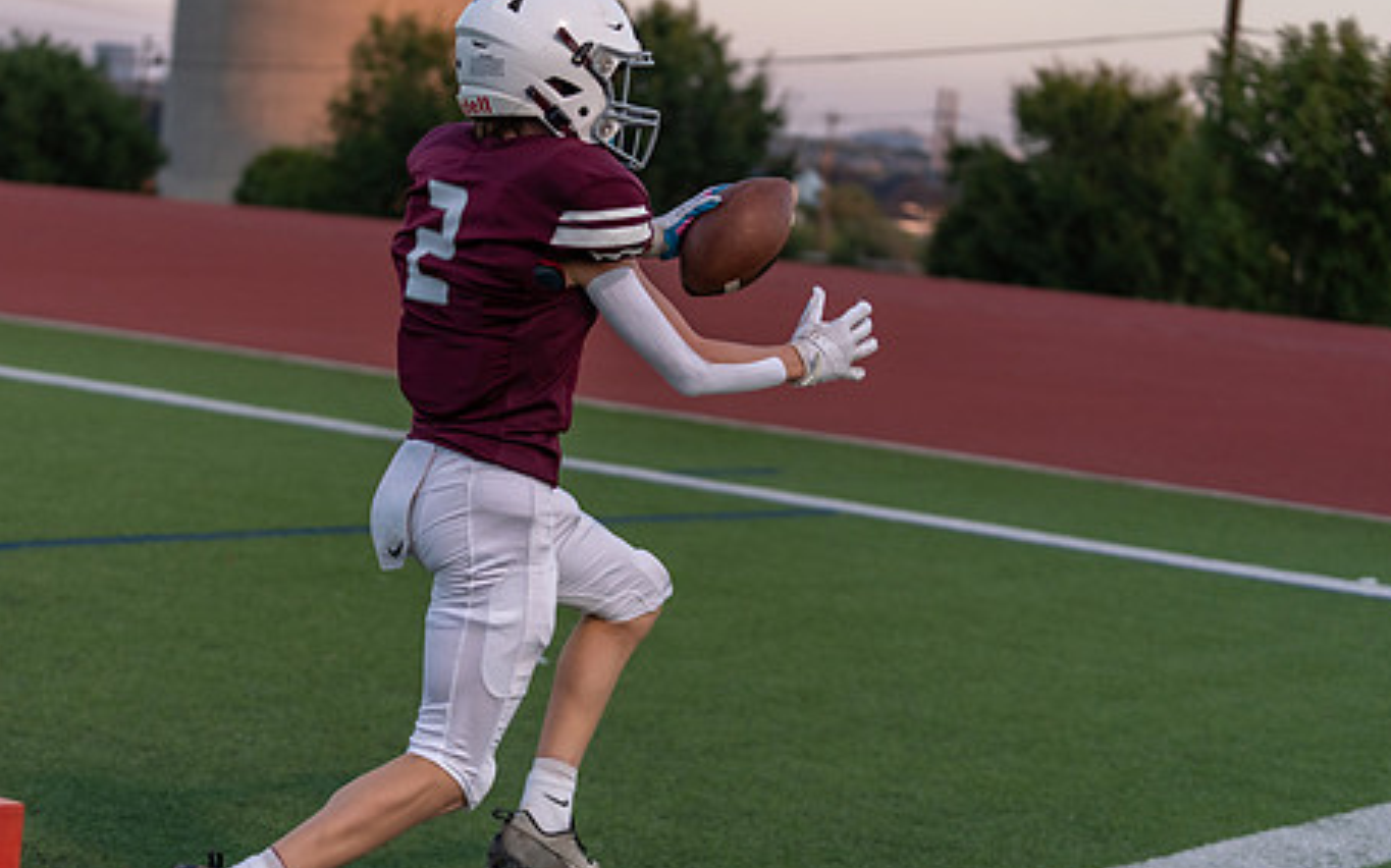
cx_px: 563
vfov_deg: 14.3
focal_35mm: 91
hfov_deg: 22.8
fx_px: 3448
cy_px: 576
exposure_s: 1/1250
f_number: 2.8
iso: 640
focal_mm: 70
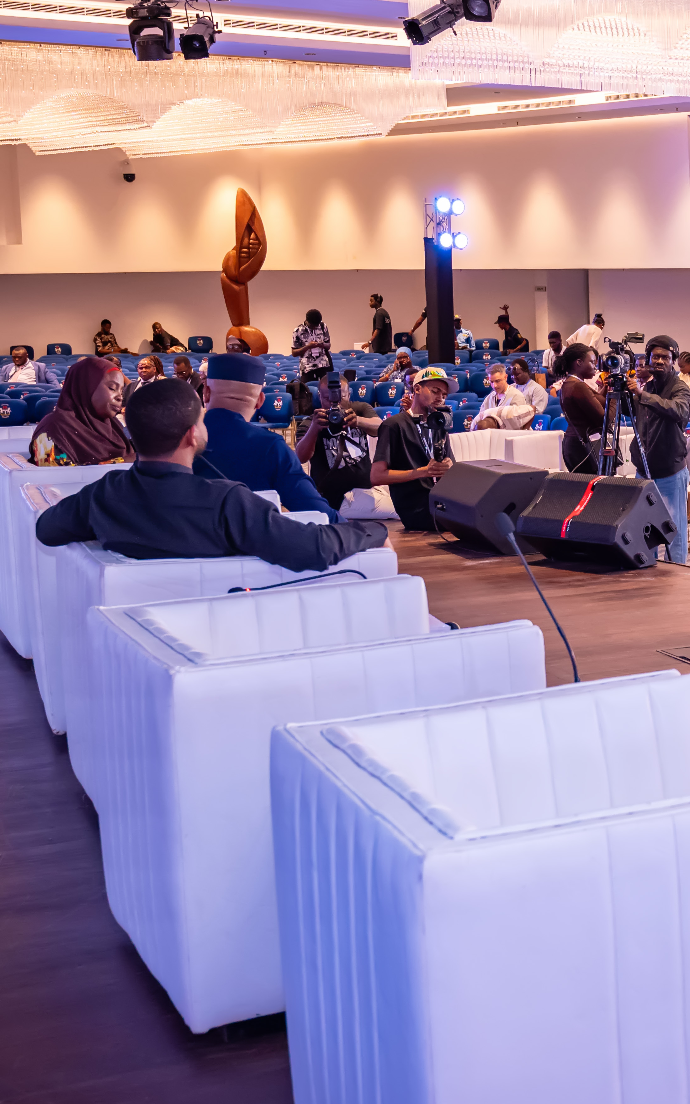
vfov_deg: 33.5
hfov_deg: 19.7
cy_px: 508
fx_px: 1835
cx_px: 886
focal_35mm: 61
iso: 2500
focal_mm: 35
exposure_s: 1/200
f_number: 5
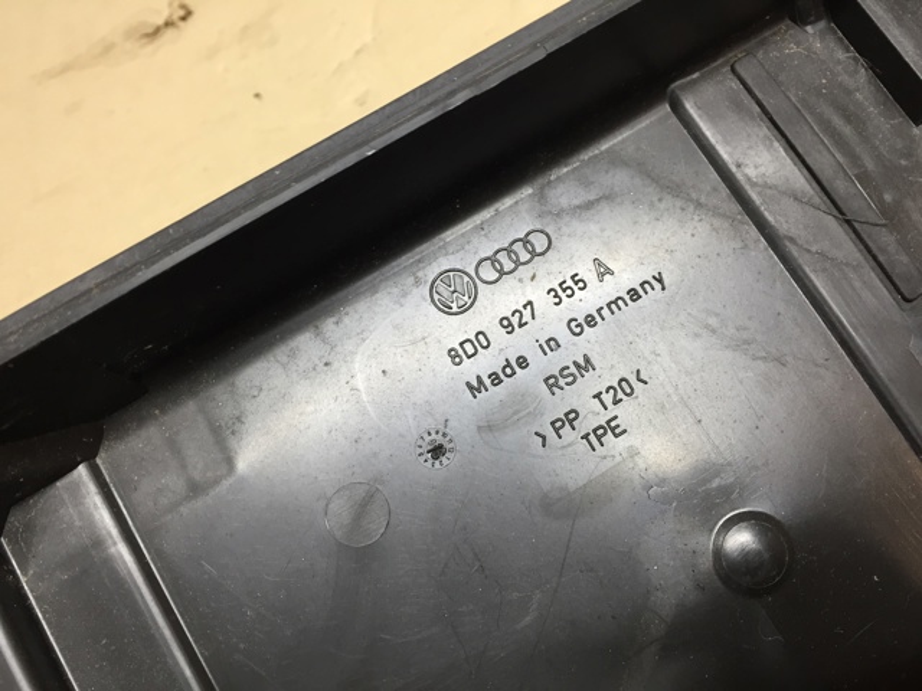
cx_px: 461
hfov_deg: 61.7
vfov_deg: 48.2
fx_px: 772
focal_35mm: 29
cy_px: 346
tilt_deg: -48.2
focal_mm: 4.15
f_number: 2.2
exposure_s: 1/33
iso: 80
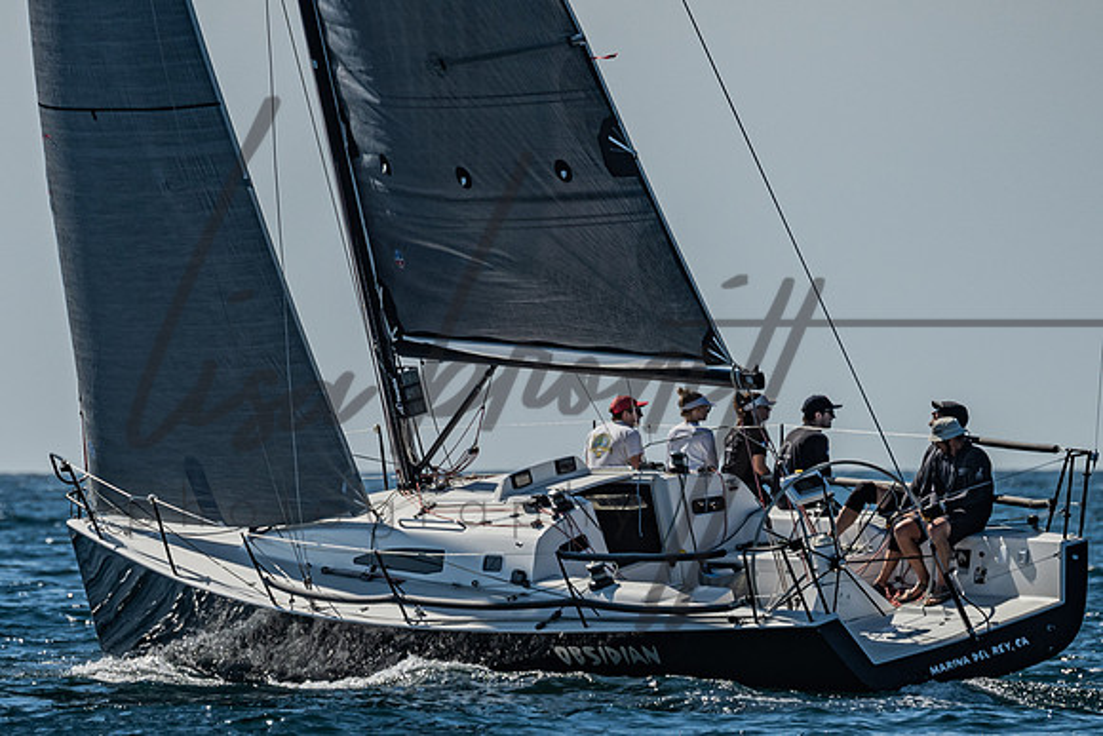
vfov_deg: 1.6
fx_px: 26654
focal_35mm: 870
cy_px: 516
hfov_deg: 2.4
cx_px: 409
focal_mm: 360
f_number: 5.6
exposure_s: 1/1250
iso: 100
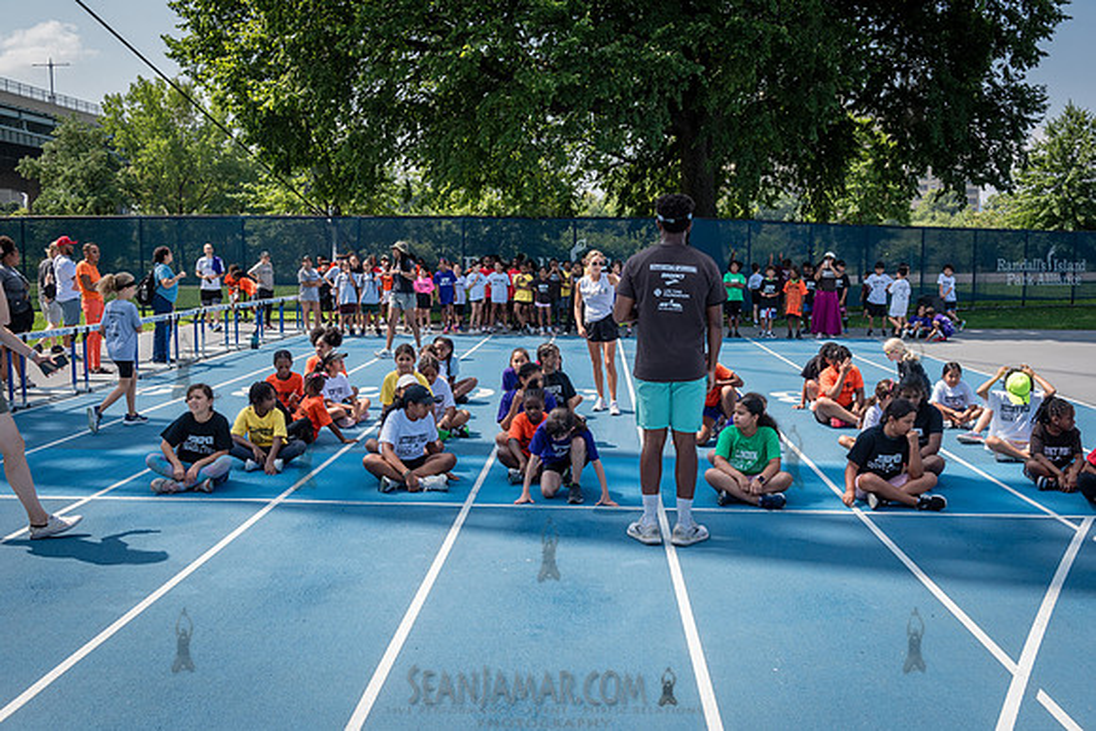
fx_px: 987
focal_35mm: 32
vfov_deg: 40.7
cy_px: 366
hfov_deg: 58.1
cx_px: 548
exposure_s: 1/1000
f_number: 5.6
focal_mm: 32
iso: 400
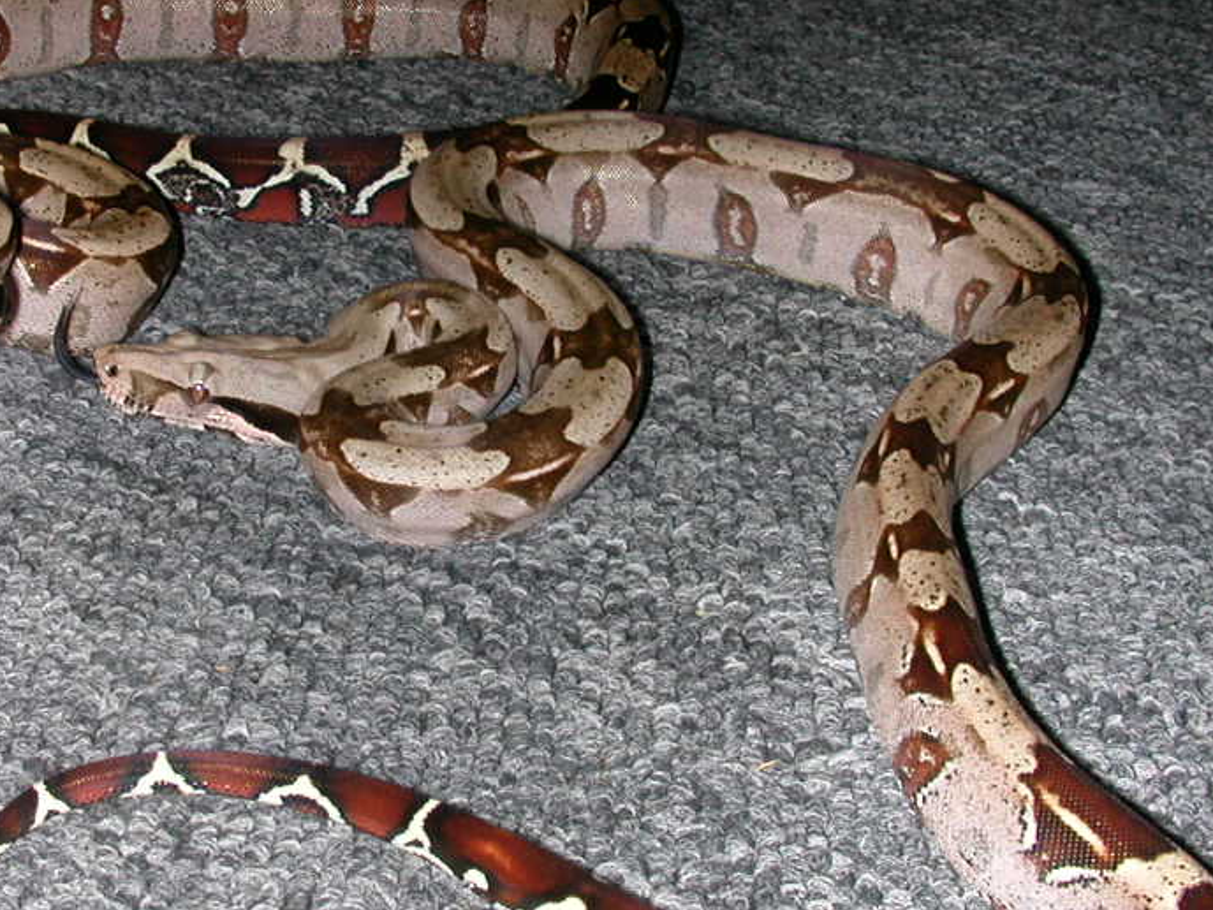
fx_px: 1928
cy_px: 532
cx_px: 470
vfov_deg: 26.5
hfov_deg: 34.8
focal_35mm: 55
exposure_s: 1/59.9
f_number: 4.5
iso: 100
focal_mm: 5.6
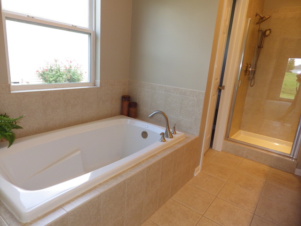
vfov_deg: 61.1
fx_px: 191
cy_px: 113
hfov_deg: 76.4
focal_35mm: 22
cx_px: 150
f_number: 3.1
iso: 100
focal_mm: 4
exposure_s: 1/60
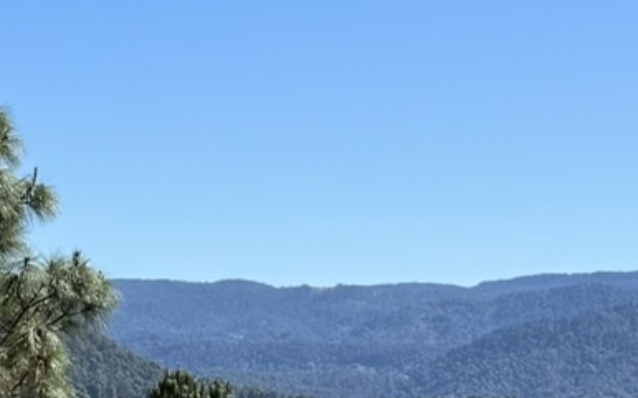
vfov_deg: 9.4
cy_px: 626
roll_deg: -0.2
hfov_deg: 12.7
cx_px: -782
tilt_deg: -7.3
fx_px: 2347
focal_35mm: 135
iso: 80
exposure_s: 1/3247
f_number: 1.78
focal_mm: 6.86
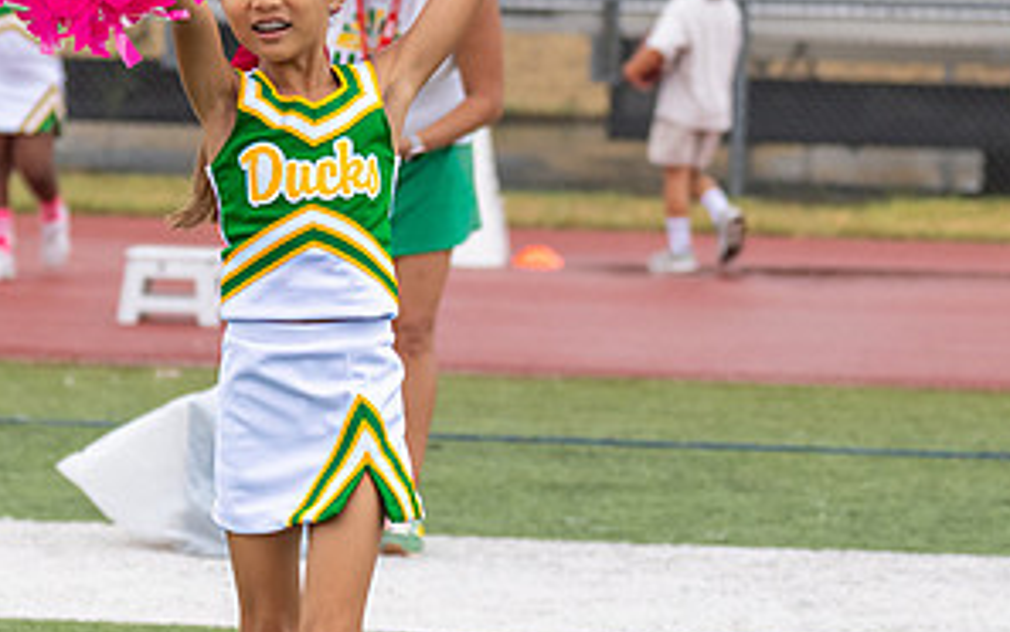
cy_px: 297
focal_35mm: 226
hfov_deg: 9.3
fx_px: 6224
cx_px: 268
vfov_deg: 5.8
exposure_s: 1/2000
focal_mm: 70
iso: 500
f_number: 2.8
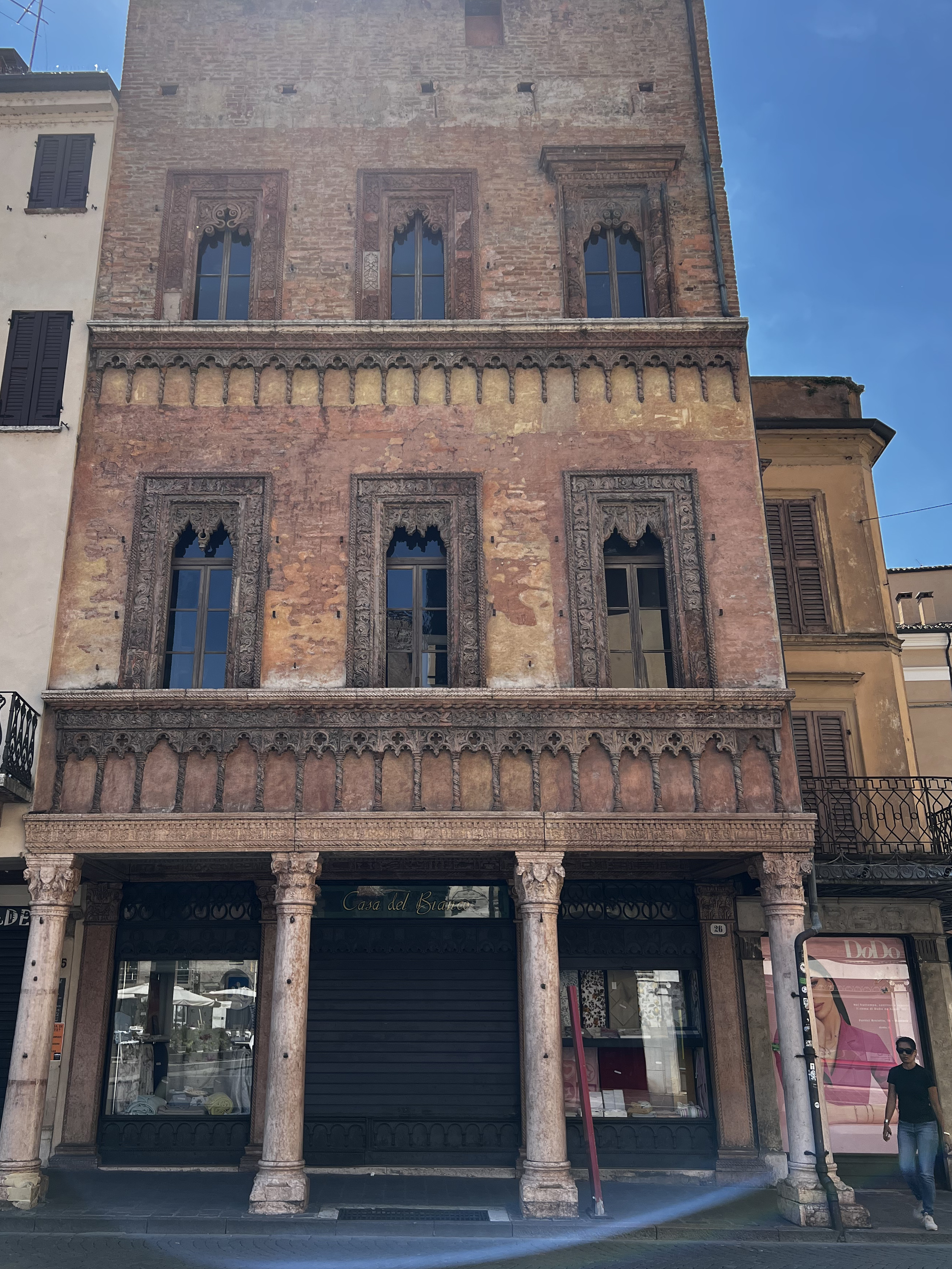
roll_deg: -1.7
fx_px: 1100
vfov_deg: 59.9
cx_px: 419
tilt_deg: +21.0
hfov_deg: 46.7
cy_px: 592
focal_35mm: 30
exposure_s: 1/1869
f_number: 1.5
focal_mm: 5.7
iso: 50
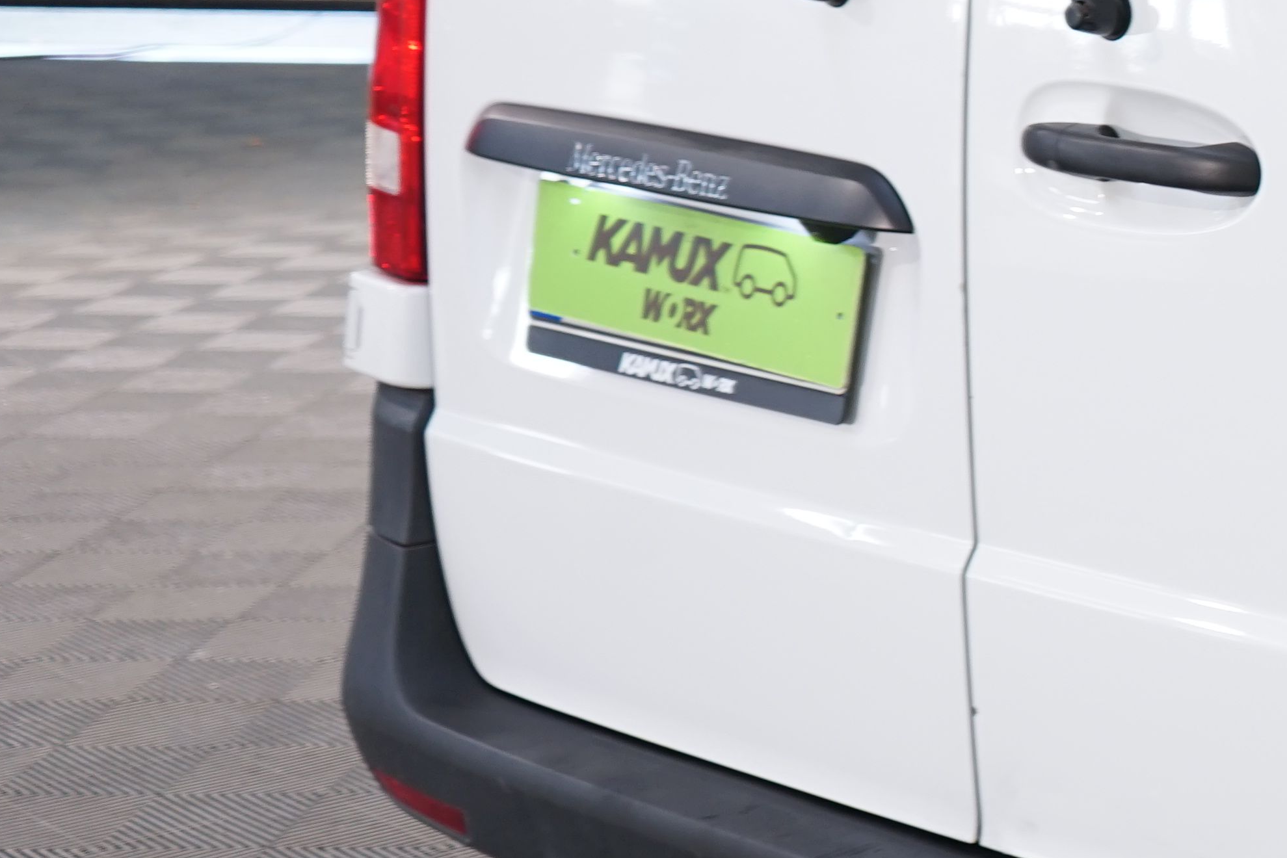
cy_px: 226
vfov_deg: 14.1
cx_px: 1901
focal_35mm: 97
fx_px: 3468
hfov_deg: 18.7
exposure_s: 1/30
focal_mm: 32
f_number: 4
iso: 400
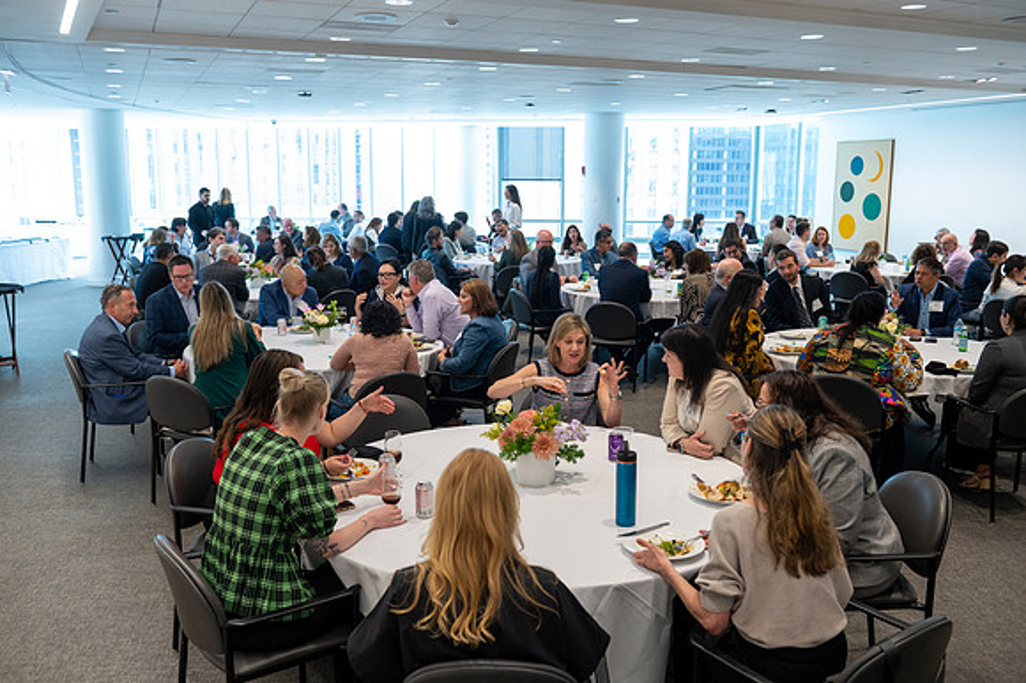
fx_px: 911
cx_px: 513
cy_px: 342
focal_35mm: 32
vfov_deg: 41.1
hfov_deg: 58.7
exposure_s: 1/160
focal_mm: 32
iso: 1250
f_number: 4
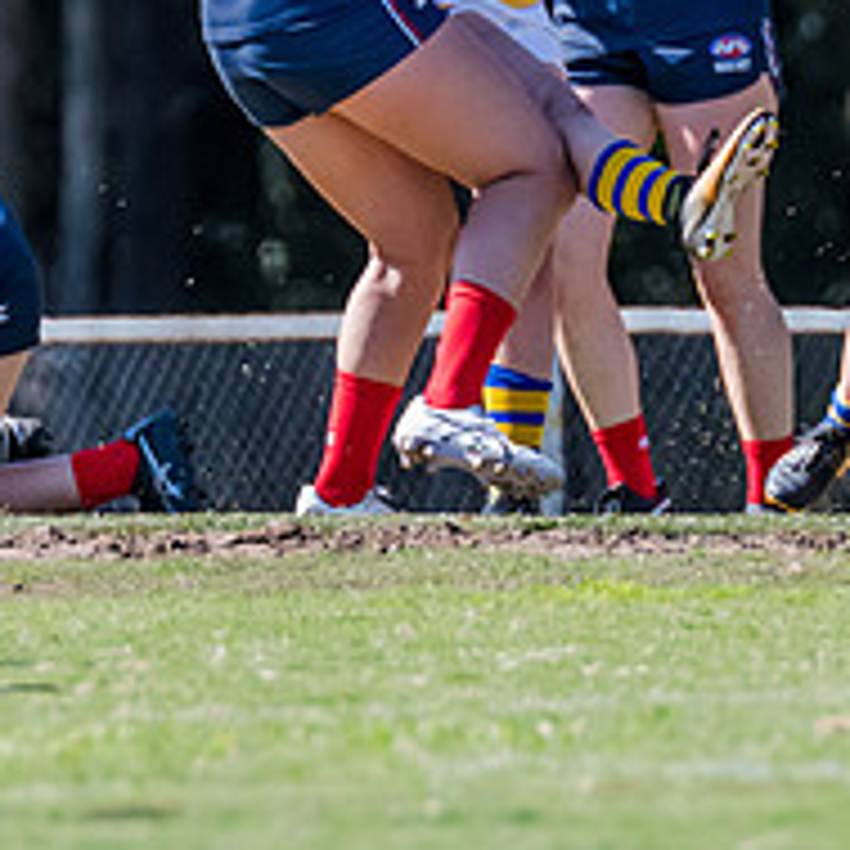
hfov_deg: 1.0
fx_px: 47033
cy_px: 76
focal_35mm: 1693
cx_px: 470
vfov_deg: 1.0
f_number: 5.6
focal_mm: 420
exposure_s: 1/1600
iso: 800
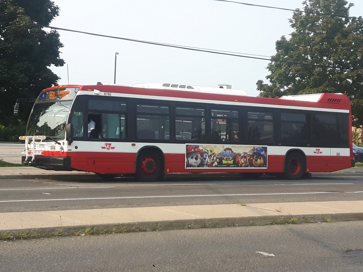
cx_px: 182
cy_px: 136
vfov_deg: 45.4
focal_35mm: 31
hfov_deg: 58.4
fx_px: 325
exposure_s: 1/606
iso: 40
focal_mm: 3.7
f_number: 1.9
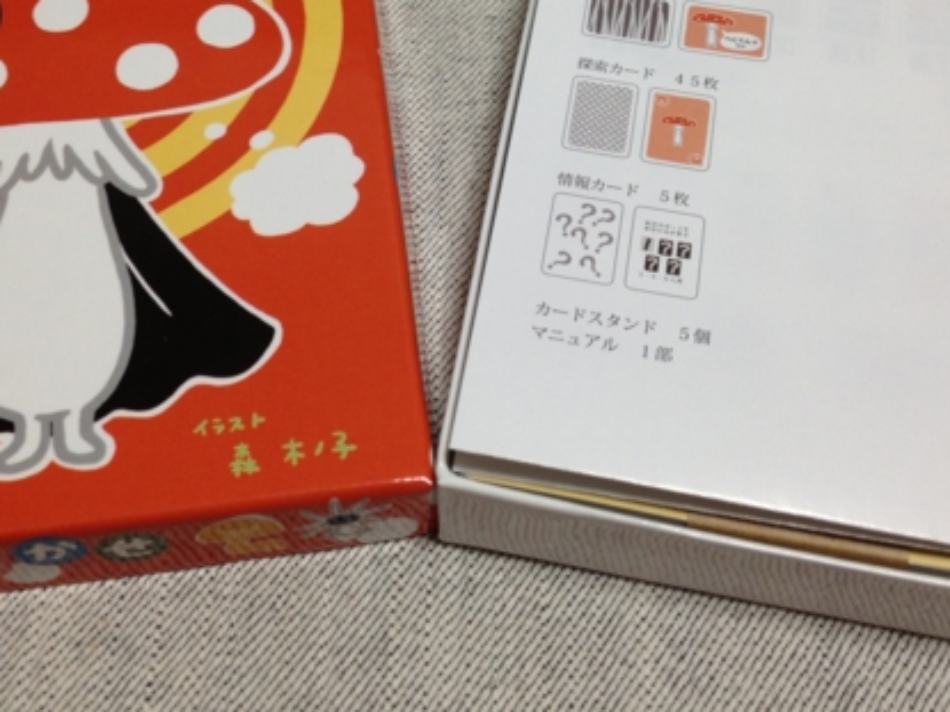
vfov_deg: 26.7
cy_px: 195
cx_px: 462
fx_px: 1482
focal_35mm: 54
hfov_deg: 35.6
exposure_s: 1/24
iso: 50
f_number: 2.4
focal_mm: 4.28
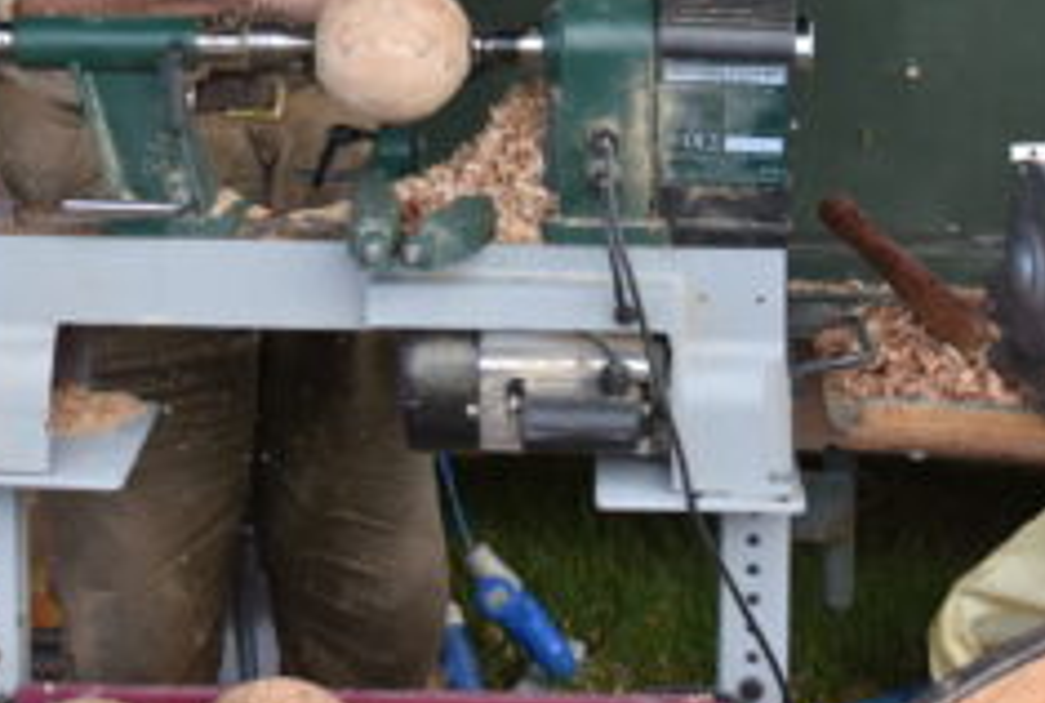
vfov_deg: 15.0
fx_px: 2590
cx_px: 278
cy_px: -100
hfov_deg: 22.6
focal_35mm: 89
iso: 400
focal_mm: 22
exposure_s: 1/1000
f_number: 4
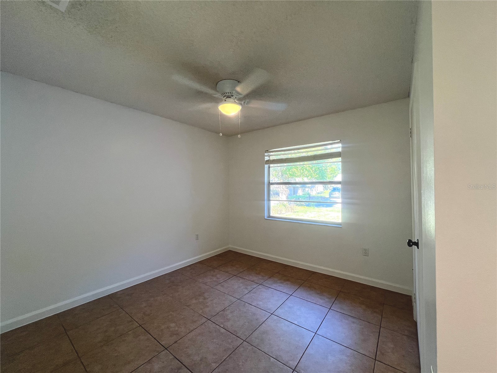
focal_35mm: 13
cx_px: 248
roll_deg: +0.5
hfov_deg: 106.2
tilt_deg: +0.2
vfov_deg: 89.9
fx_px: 187
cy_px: 186
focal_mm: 1.57
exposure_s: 1/120
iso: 125
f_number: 1.8
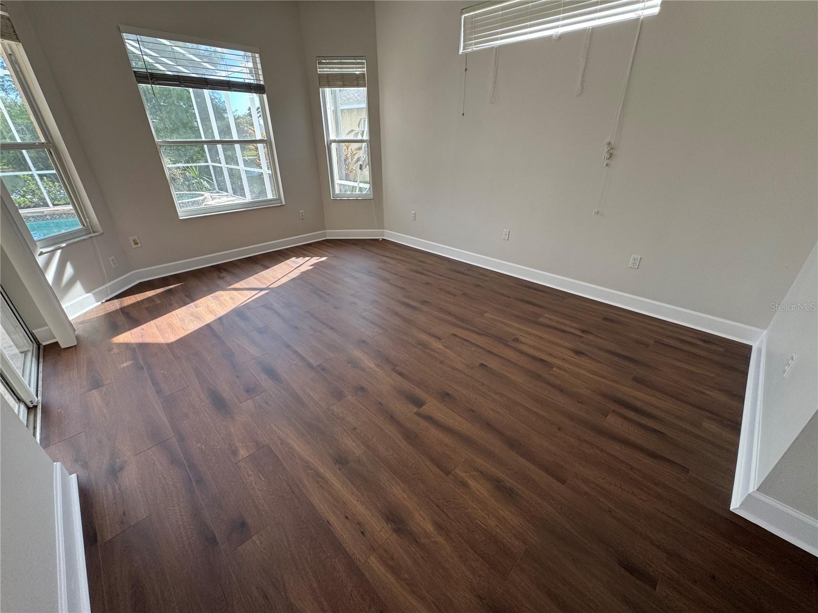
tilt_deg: -28.2
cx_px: 409
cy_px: 306
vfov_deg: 85.7
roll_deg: +0.0
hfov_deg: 102.1
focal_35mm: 14
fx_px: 331
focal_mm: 2.22
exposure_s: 1/99
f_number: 2.2
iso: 100
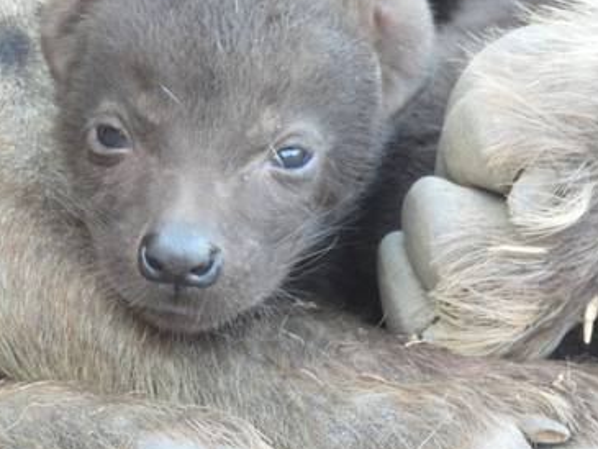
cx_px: 277
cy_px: 216
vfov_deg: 0.9
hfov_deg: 1.3
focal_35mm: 1578
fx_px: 27269
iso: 1000
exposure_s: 1/30
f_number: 6.3
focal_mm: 214
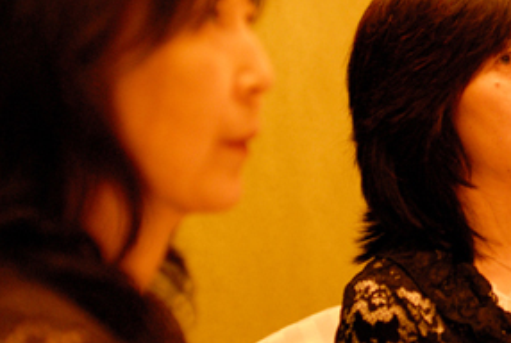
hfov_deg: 20.7
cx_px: 543
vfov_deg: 14.6
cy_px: 108
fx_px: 1337
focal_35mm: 94
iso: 800
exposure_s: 1/80
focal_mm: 28
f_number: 2
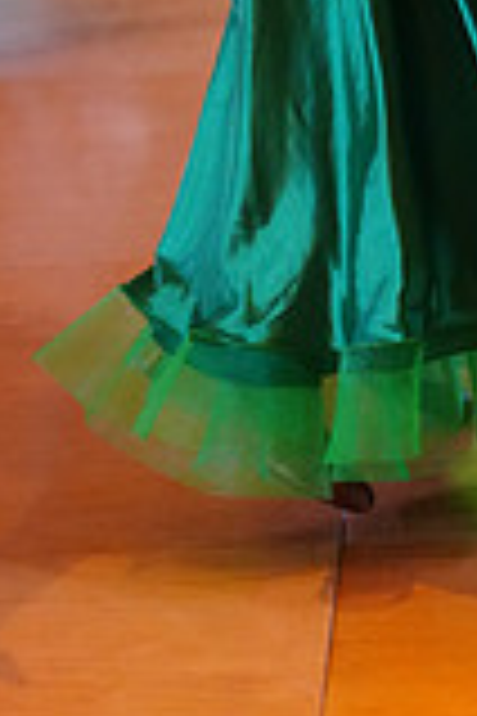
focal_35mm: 255
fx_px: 5068
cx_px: 421
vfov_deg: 7.9
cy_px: -333
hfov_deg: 5.4
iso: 5000
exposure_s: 1/400
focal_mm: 70
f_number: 2.8
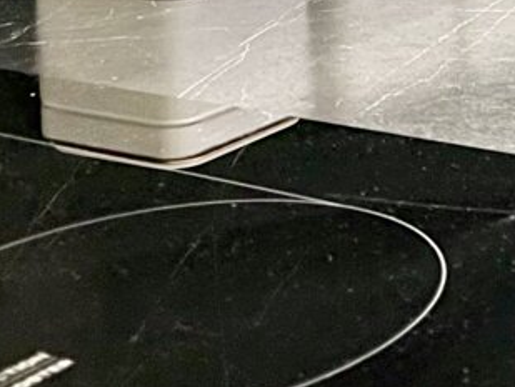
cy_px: -294
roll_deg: -0.5
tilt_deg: -6.6
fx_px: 1801
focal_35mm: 121
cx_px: 972
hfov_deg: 14.1
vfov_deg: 11.4
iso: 800
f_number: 1.6
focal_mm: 5.96
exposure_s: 1/17
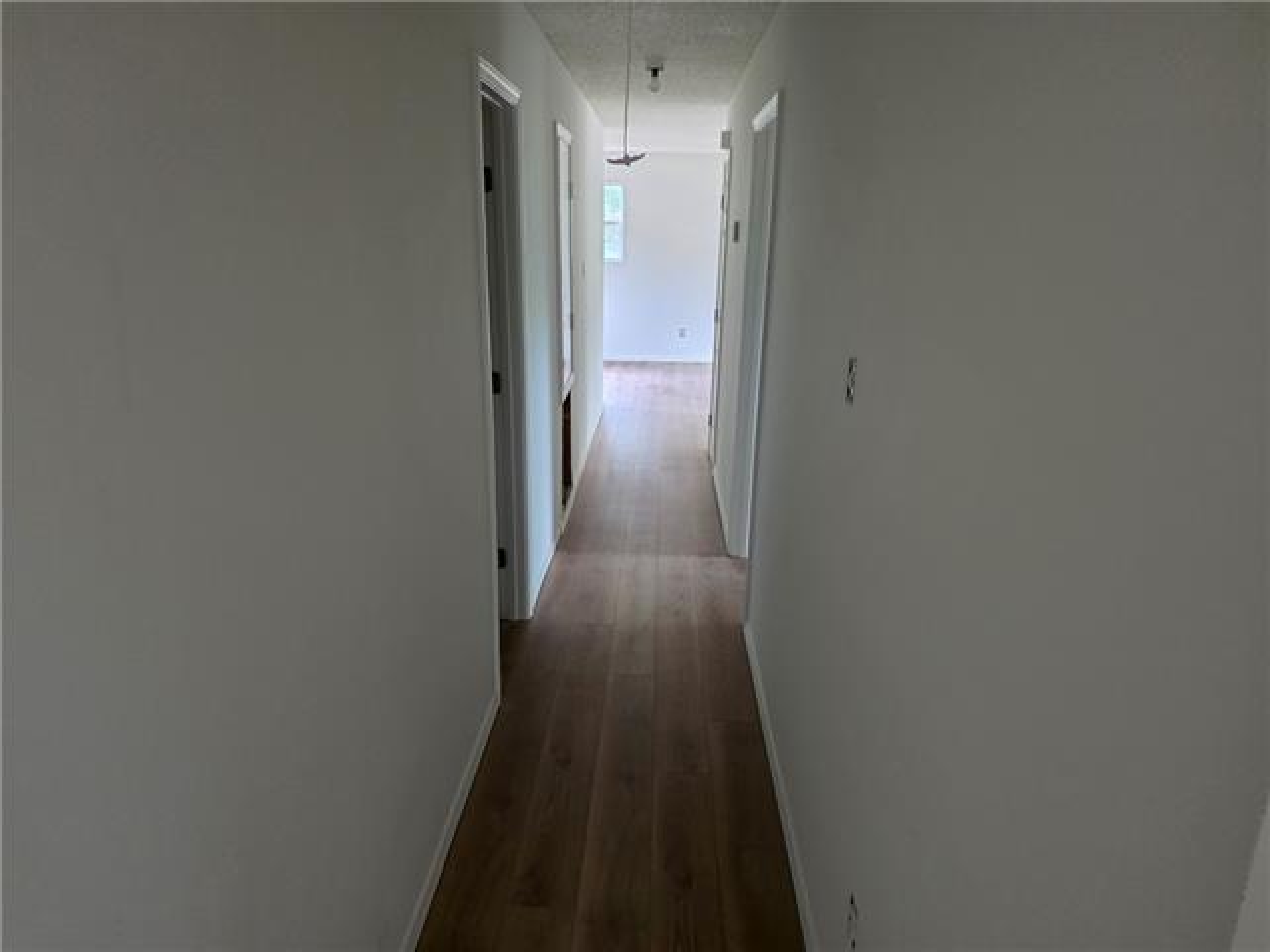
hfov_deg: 73.9
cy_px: 476
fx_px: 844
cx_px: 635
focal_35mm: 23
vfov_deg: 58.9
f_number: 1.7
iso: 800
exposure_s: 1/120
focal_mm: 6.25
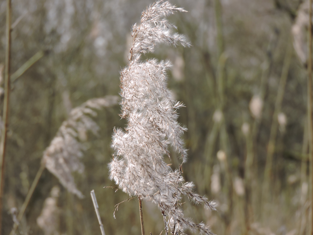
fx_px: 3255
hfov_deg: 5.5
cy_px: 118
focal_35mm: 360
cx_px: 156
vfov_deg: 4.1
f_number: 5.6
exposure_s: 1/250
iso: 125
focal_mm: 64.5
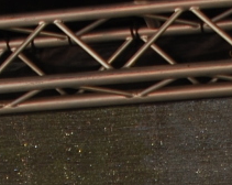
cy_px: 532
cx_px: 148
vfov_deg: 6.0
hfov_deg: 8.0
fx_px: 1652
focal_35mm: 241
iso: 100
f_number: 5.6
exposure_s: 1/125
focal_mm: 24
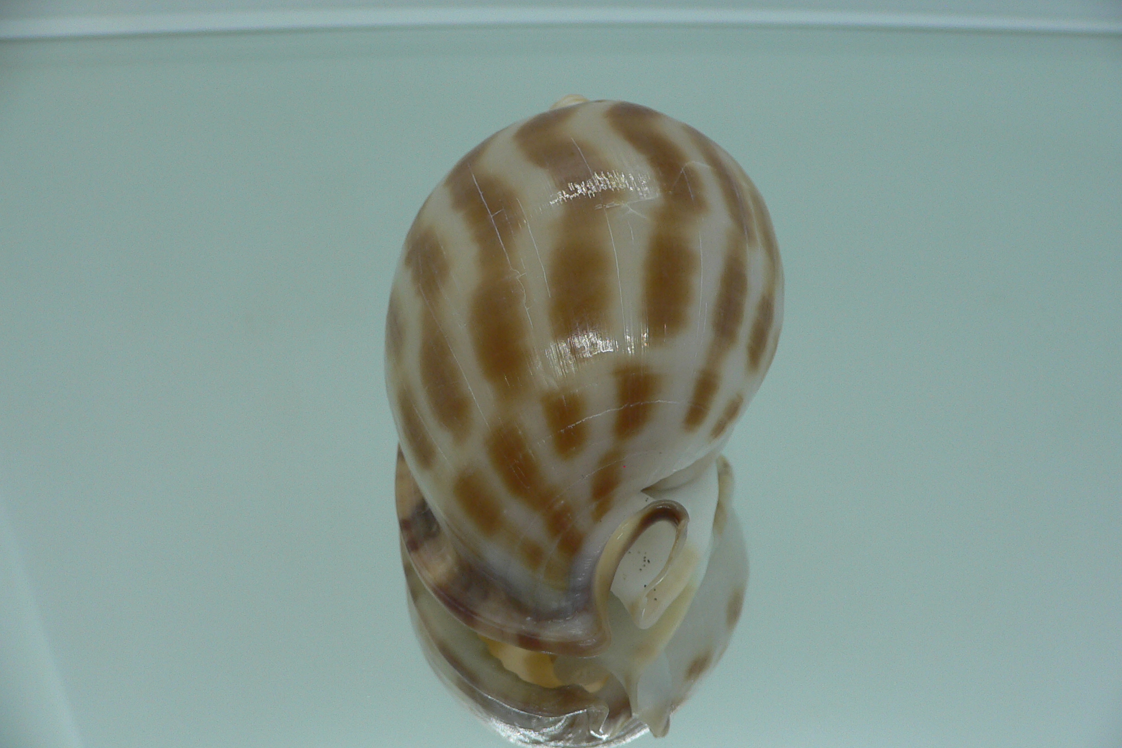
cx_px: 561
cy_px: 382
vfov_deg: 35.9
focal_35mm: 37
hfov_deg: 51.9
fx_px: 1153
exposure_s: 1/60
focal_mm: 4.6
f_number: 2.8
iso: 80
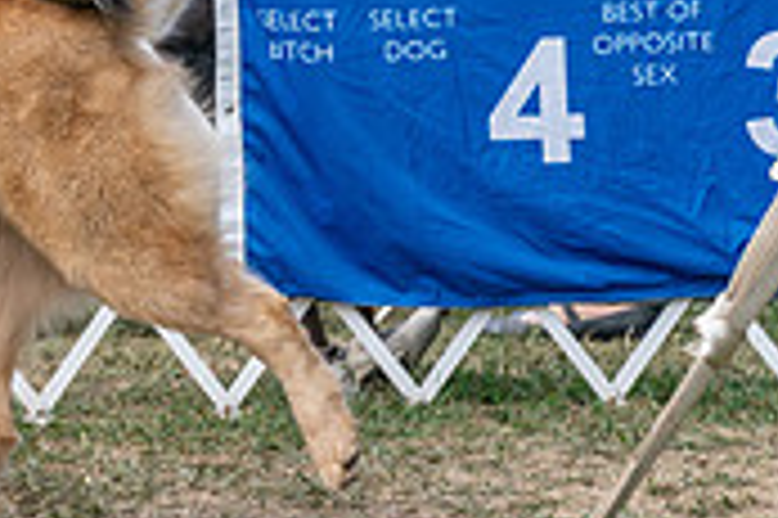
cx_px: -452
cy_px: -275
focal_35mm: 642
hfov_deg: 3.2
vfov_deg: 2.1
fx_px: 13861
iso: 400
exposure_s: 1/2000
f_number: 4
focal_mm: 164
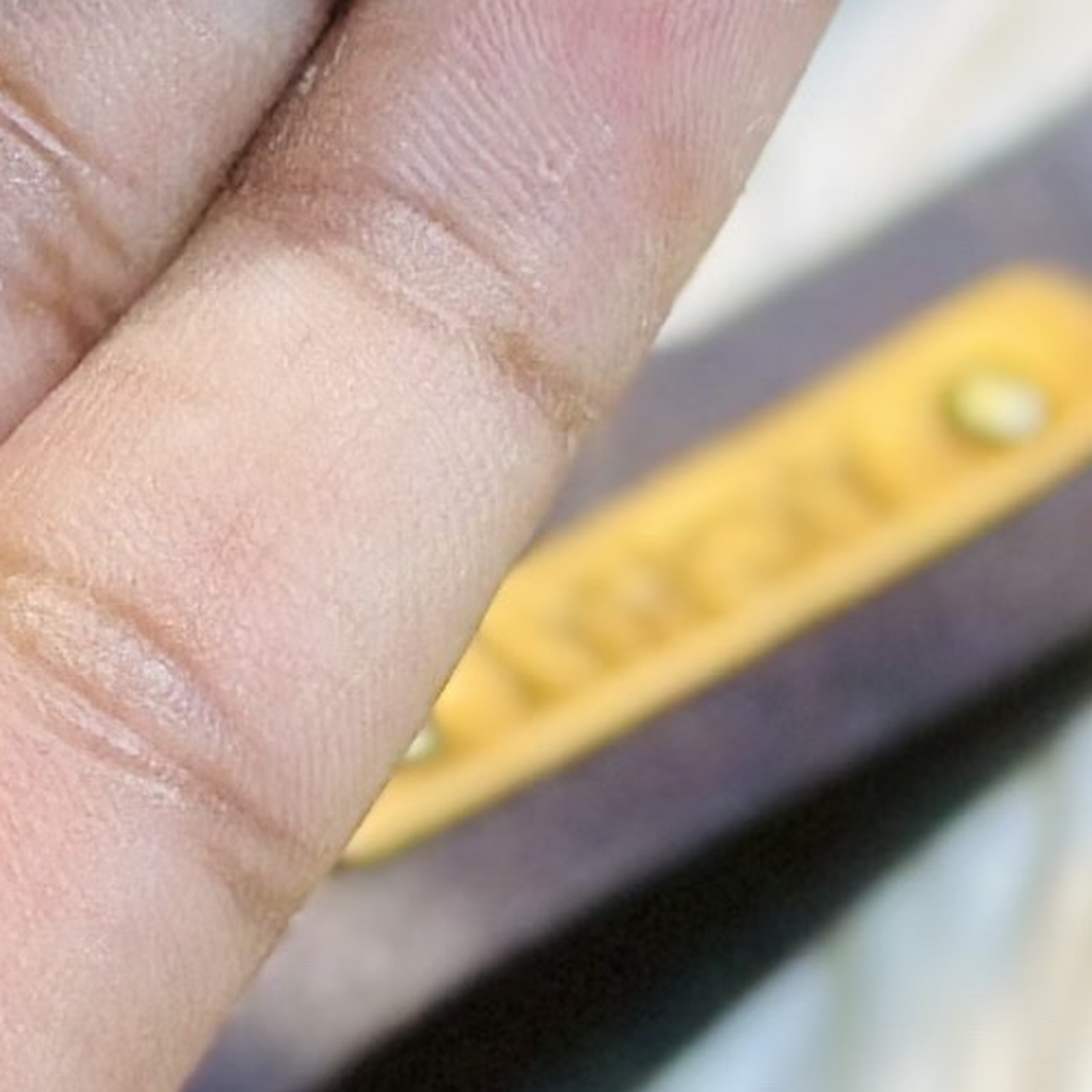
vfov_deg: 5.1
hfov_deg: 5.1
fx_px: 12206
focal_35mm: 342
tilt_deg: -60.8
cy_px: 465
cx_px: 480
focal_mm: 6.86
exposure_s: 1/136
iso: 125
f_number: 1.78
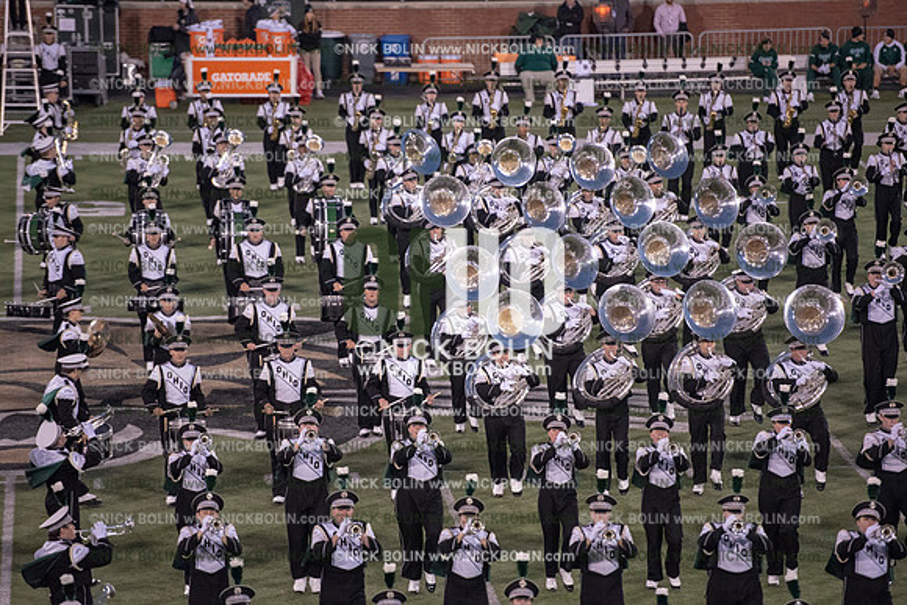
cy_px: 302
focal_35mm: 200
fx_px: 5040
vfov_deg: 6.9
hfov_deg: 10.3
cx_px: 454
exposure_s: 1/1250
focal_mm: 200
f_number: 3.2
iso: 5000
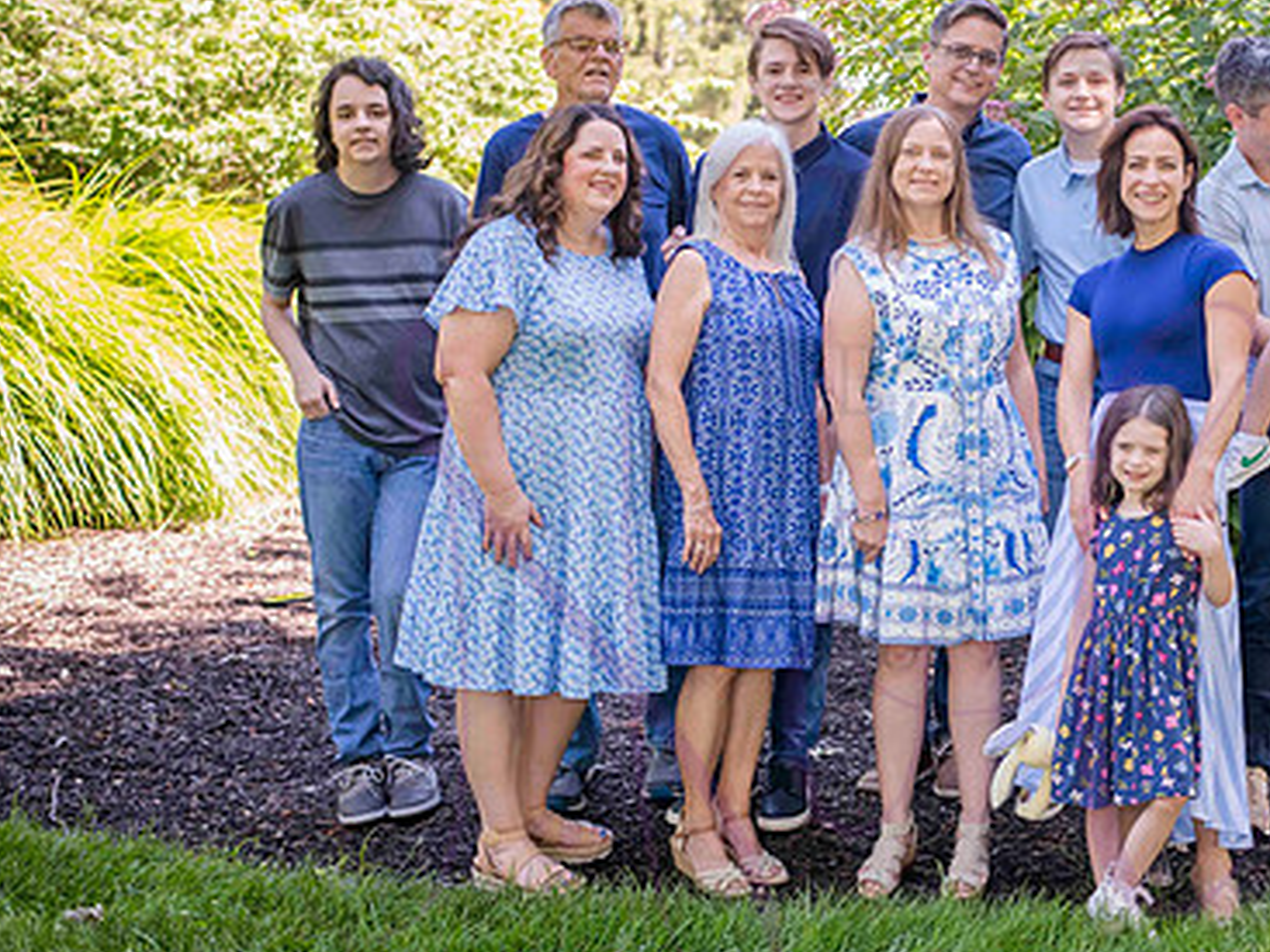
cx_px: 976
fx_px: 2787
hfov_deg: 25.3
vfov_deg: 19.3
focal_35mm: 76
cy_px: 372
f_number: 3.2
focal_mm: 50
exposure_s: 1/320
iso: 400
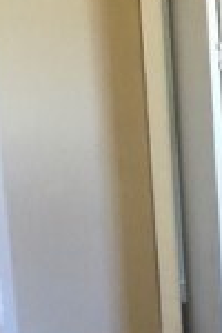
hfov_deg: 8.1
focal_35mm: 149
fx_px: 1378
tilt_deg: -13.9
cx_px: 617
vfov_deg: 13.7
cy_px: 251
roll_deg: -0.1
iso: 64
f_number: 1.8
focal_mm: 4
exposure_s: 1/15
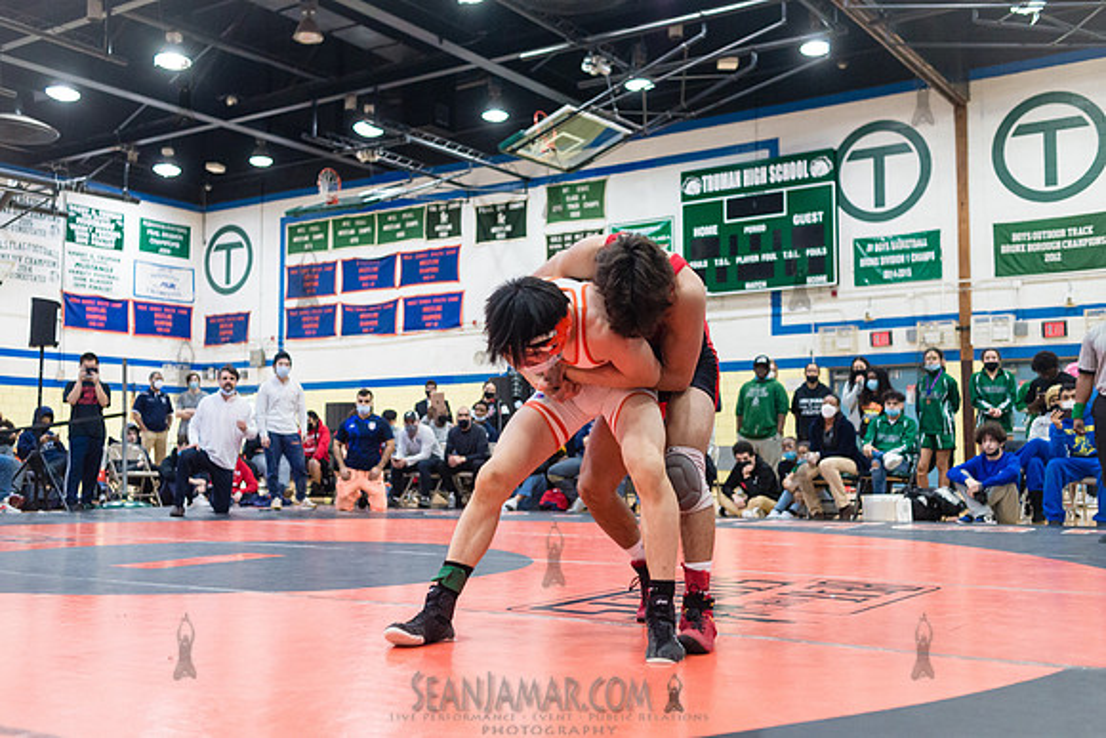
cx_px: 553
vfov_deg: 35.4
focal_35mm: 38
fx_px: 1157
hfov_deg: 51.1
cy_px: 369
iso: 4000
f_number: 3.5
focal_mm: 35
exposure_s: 1/320
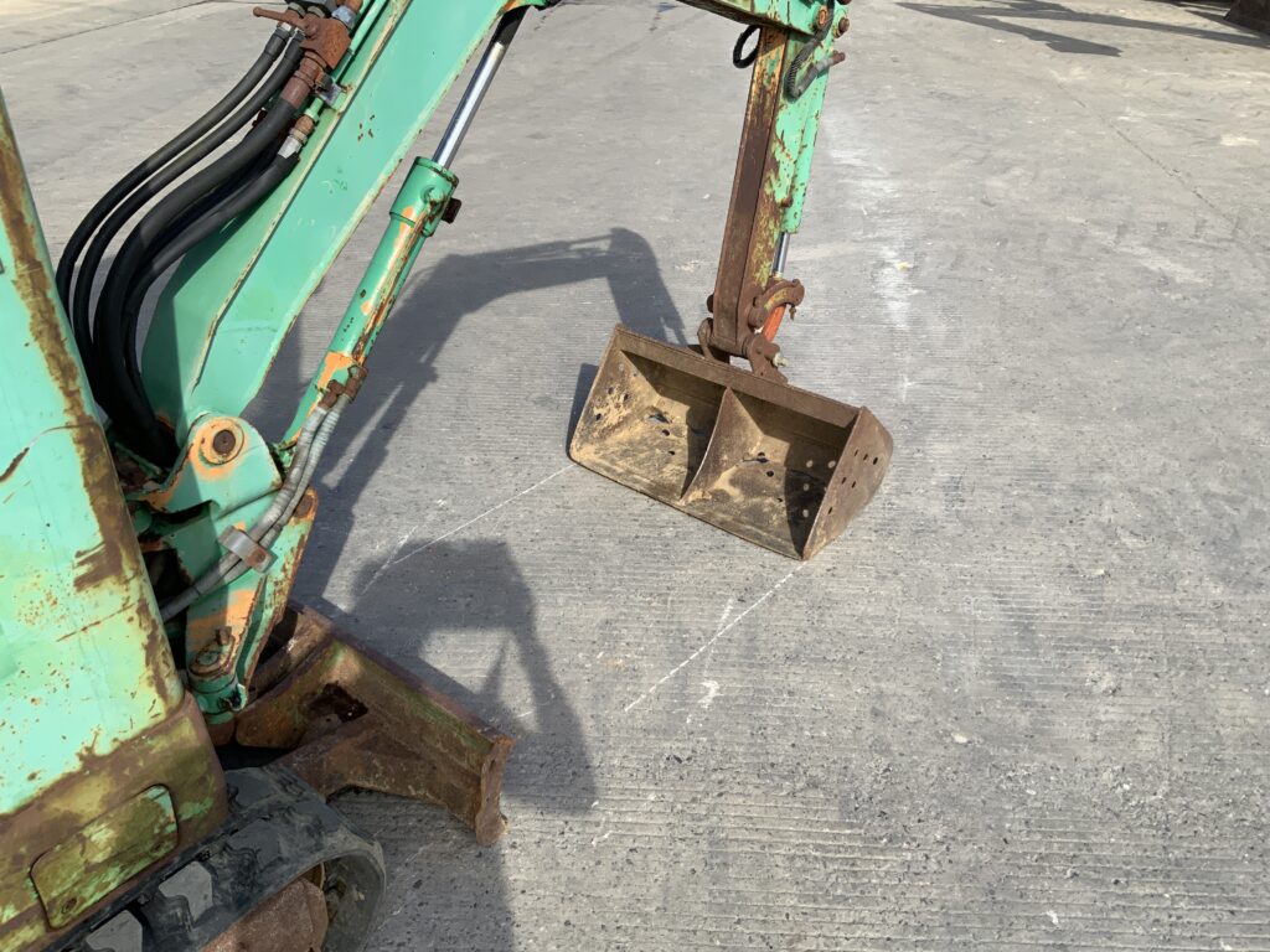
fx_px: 1064
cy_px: 476
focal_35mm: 29
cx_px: 635
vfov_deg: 48.2
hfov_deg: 61.7
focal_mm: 3
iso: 16
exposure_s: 1/1035
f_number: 1.8
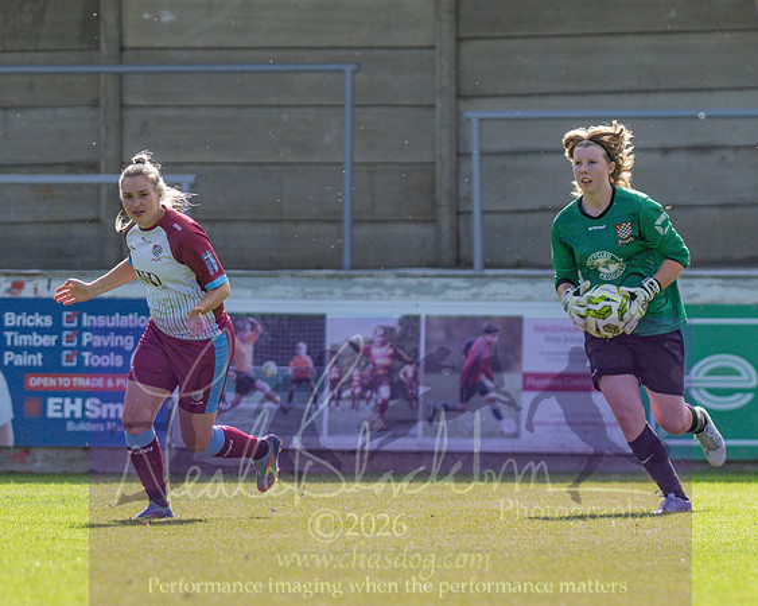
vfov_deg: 2.0
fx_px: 17592
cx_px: 595
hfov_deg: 2.5
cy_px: 270
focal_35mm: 784
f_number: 2.8
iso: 200
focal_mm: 300
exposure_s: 1/3200
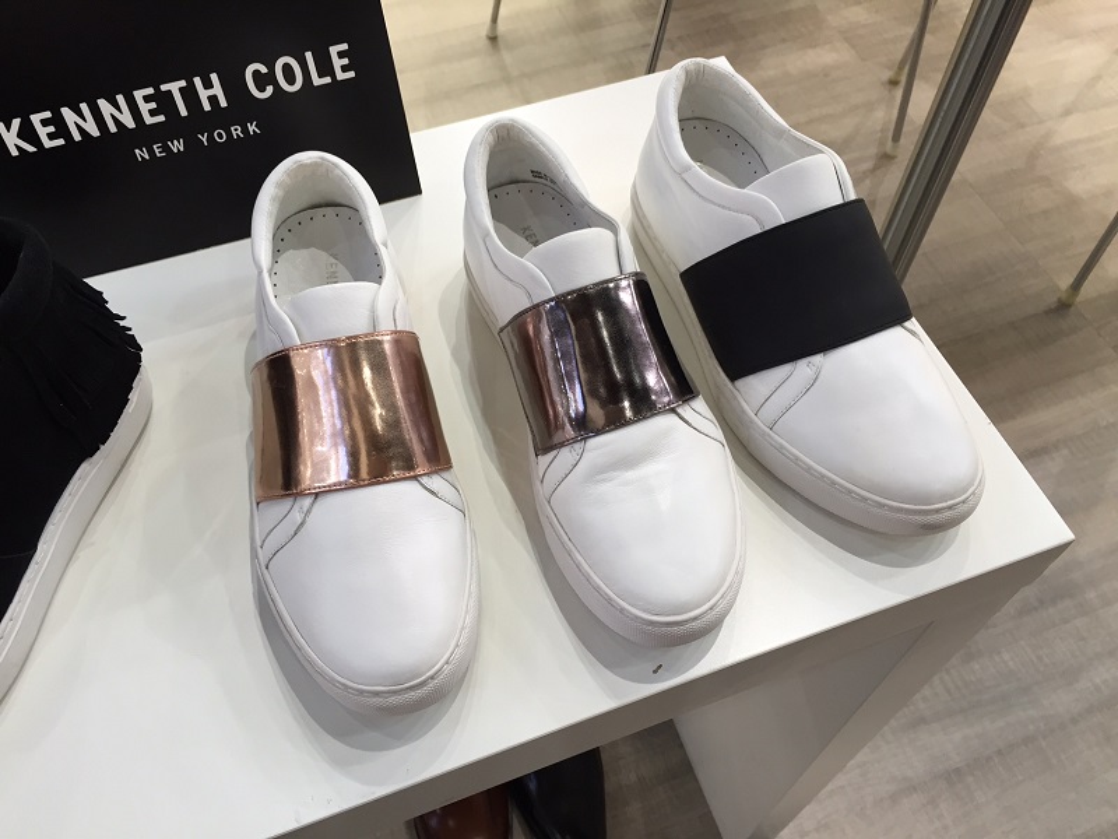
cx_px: 559
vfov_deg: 48.2
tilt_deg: -57.6
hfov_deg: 61.7
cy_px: 420
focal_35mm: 29
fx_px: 937
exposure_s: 1/33
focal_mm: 4.15
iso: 32
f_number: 2.2
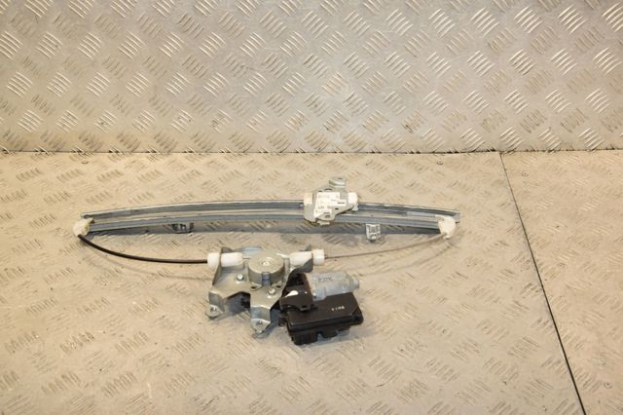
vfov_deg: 29.8
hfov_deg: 43.6
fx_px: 778
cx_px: 312
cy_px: 208
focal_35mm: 45
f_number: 8
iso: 800
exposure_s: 1/200
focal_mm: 30
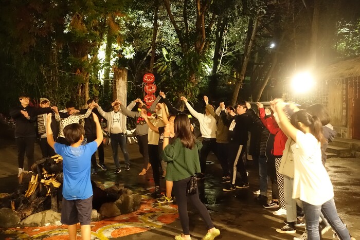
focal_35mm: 39
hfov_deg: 49.5
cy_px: 120
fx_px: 390
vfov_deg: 34.2
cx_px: 180
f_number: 2.8
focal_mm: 14.3
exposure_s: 1/20
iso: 2500
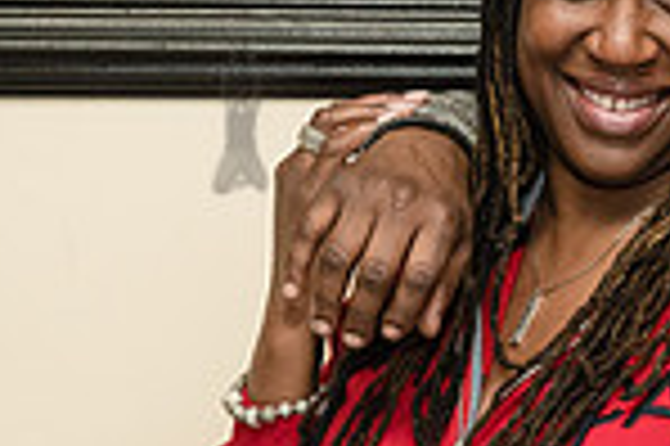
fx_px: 3253
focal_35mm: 175
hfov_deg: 11.5
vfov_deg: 7.8
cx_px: 818
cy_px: 331
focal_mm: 45
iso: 2000
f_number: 4.5
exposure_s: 1/160
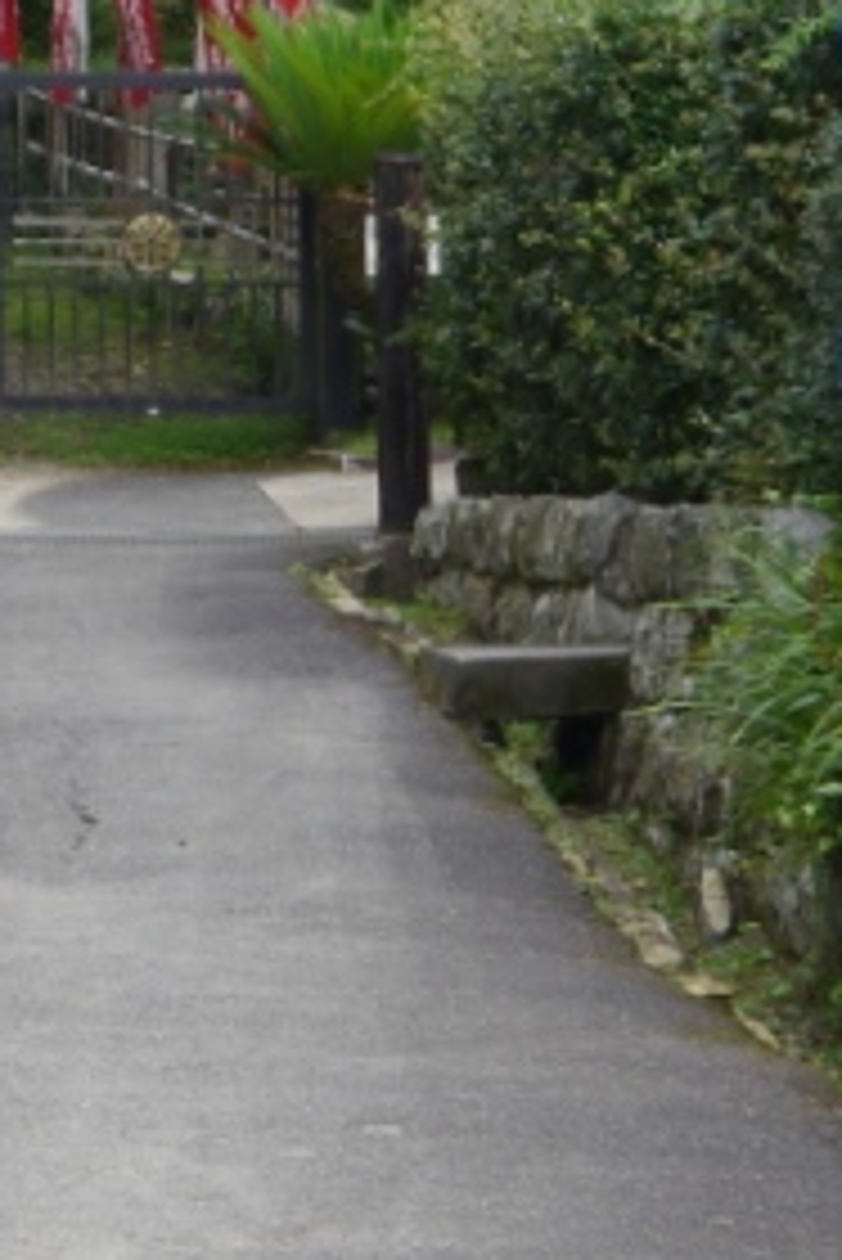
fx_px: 6657
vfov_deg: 10.8
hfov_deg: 7.2
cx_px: -54
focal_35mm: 190
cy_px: 346
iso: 160
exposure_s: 1/100
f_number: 5
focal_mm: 25
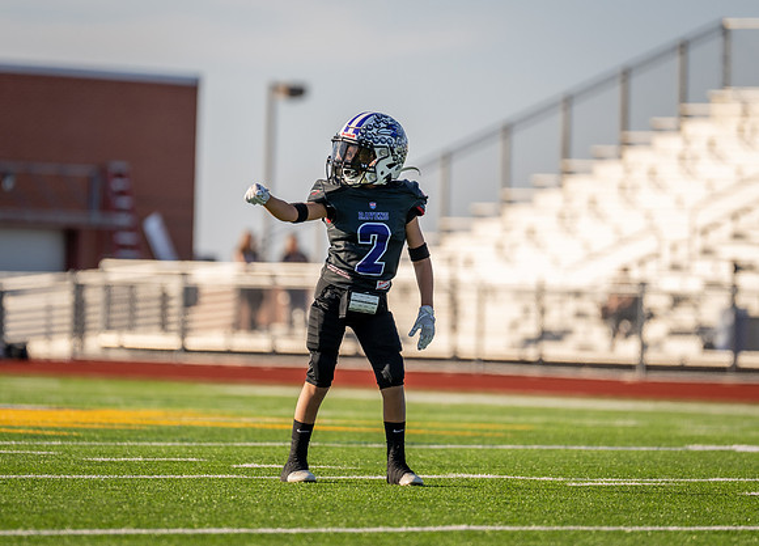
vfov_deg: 4.4
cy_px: 269
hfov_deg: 6.2
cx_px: 374
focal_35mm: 325
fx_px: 7032
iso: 100
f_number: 2.8
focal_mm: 200
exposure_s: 1/1250
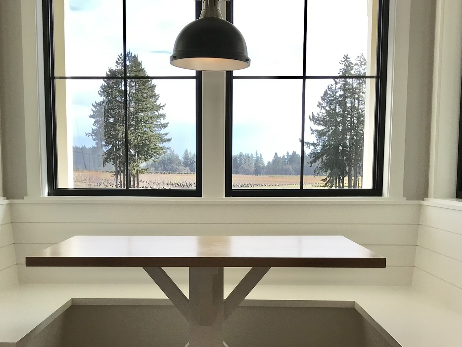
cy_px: 257
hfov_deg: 41.2
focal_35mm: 46
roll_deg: -0.2
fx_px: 614
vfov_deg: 31.0
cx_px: 206
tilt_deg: -6.6
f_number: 1.8
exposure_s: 1/591
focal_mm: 3.99
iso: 20
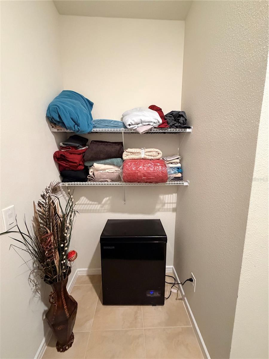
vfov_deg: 102.1
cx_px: 134
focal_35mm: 14
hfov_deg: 85.7
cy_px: 180
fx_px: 145
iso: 800
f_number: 2.2
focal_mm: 2.22
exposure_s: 1/60
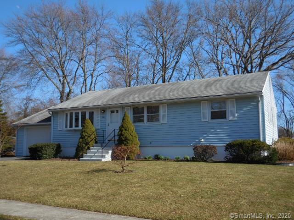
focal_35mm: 33
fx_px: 280
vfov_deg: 42.9
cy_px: 110
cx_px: 147
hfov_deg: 55.4
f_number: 3.7
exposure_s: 1/1250
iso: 125
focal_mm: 5.9
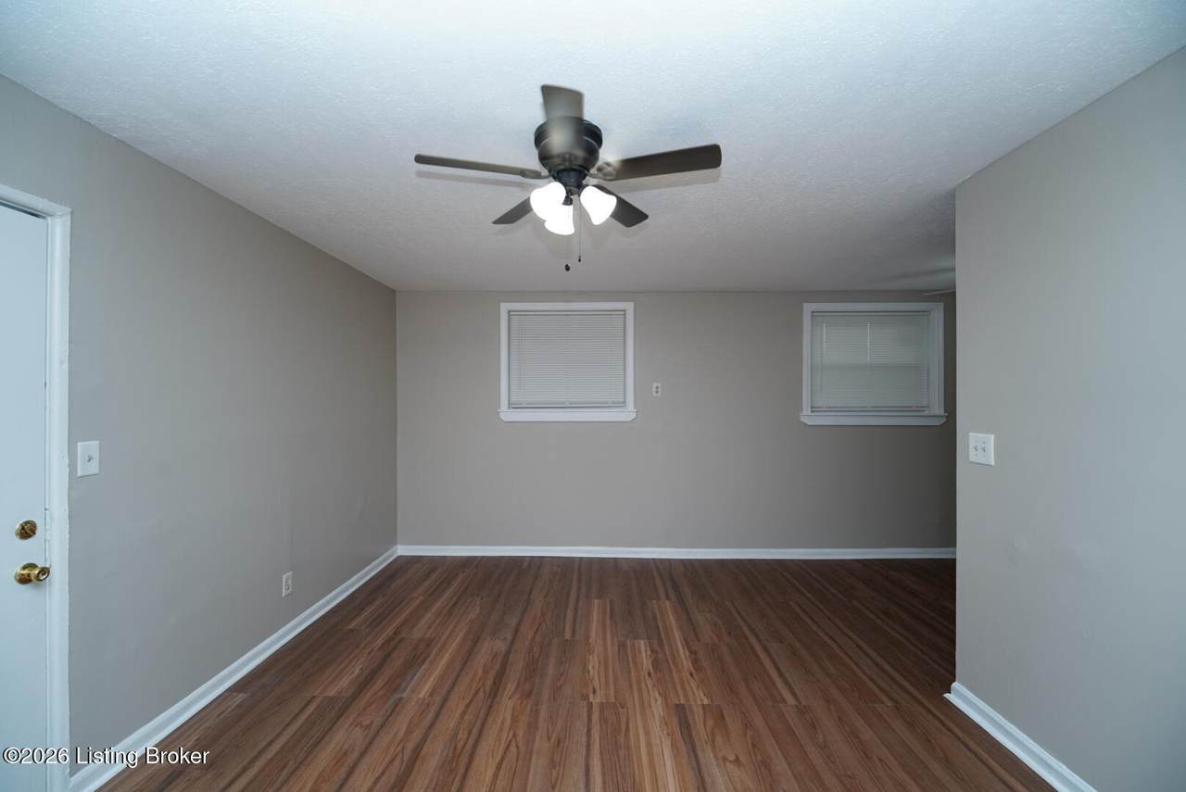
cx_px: 593
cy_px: 396
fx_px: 461
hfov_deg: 104.2
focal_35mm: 14
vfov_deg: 81.3
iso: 125
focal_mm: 14
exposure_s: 1/25
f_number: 4
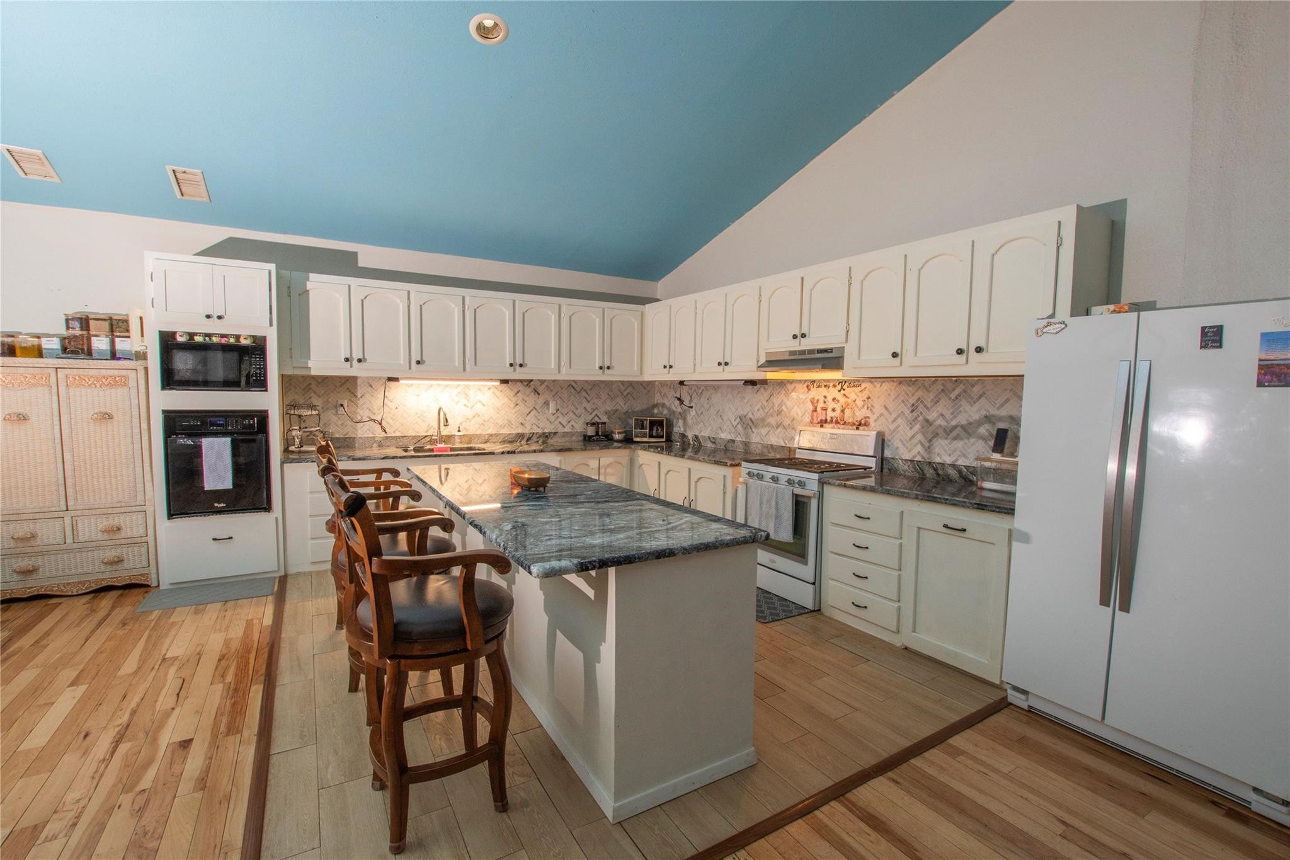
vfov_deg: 77.3
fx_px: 537
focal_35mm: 15
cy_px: 430
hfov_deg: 100.4
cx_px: 645
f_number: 9
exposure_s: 1/50
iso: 400
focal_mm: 10
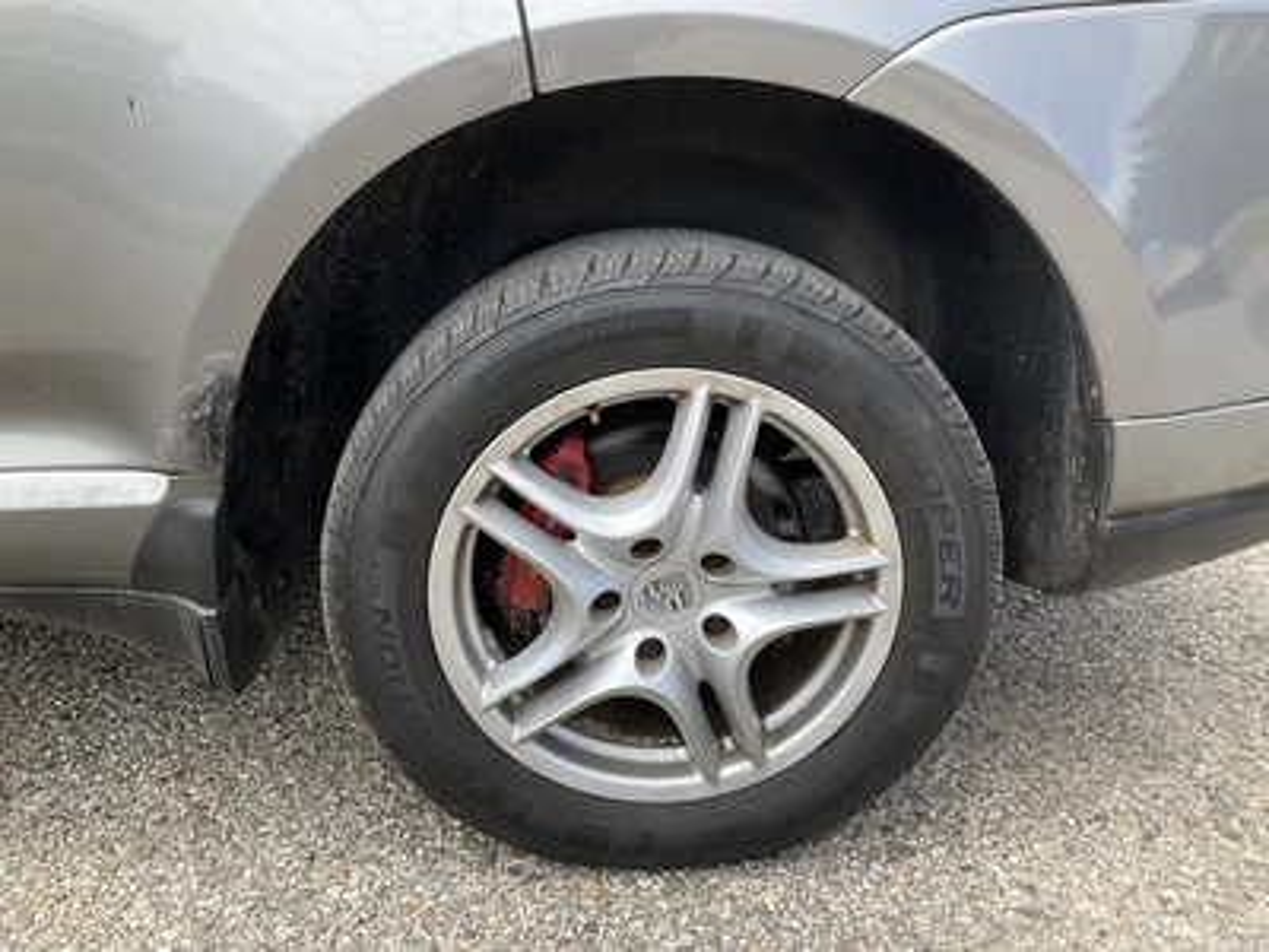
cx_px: 634
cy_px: 476
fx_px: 1063
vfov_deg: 48.2
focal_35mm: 29
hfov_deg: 61.7
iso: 25
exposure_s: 1/551
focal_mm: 3
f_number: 1.8
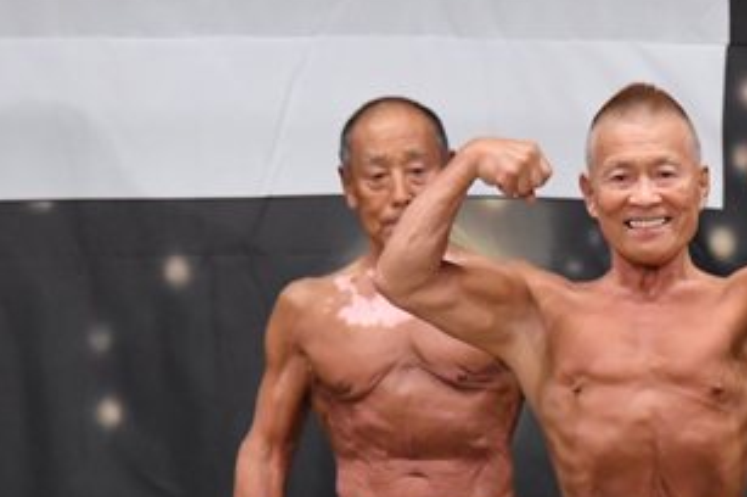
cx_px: 651
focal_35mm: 548
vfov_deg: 2.5
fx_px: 11359
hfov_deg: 3.8
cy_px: 612
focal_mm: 145
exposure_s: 1/400
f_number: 5.6
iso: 5000
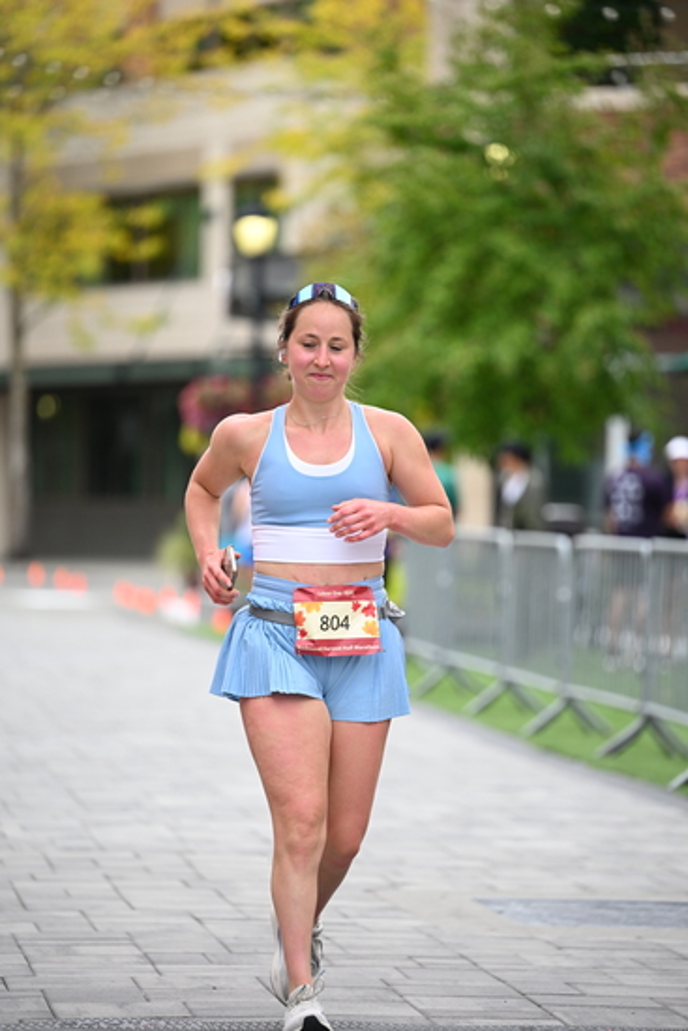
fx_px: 4583
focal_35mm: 160
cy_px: 516
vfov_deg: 12.8
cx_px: 344
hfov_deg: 8.6
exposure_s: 1/2000
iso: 640
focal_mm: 160
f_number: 2.8
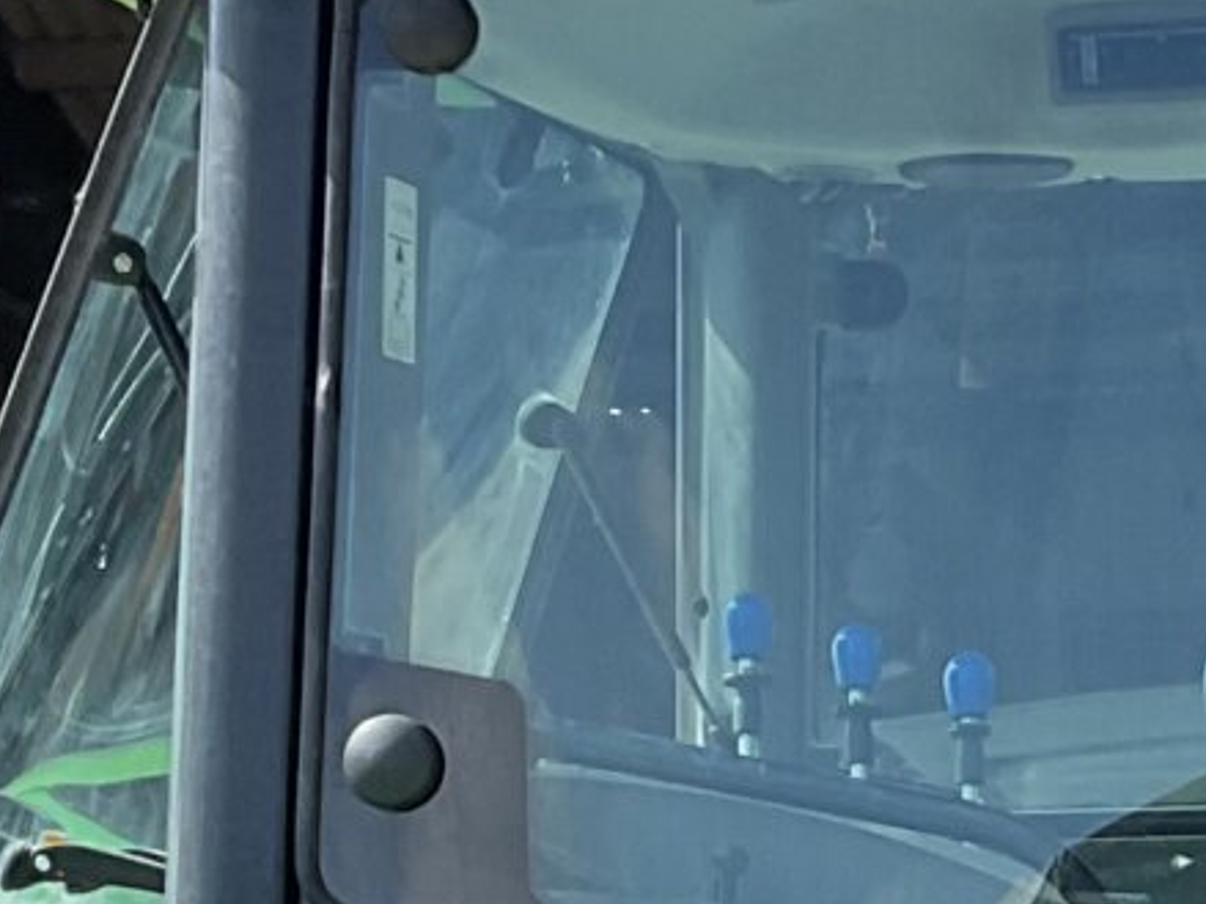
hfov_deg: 11.3
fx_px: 5886
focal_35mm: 169
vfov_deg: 8.6
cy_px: 1330
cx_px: 1783
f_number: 1.8
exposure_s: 1/683
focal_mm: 3
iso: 16
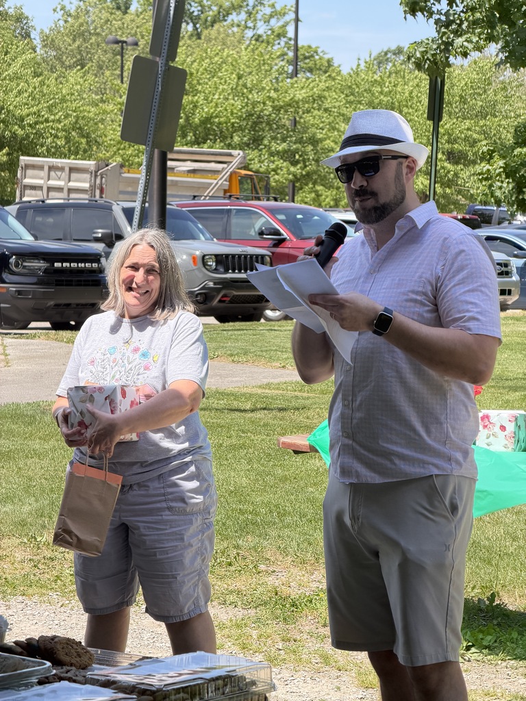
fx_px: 2026
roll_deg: -0.3
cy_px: 350
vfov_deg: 19.6
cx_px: 263
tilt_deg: -2.8
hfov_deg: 14.8
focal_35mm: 100
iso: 50
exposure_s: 1/427
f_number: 2.8
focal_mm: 16.89
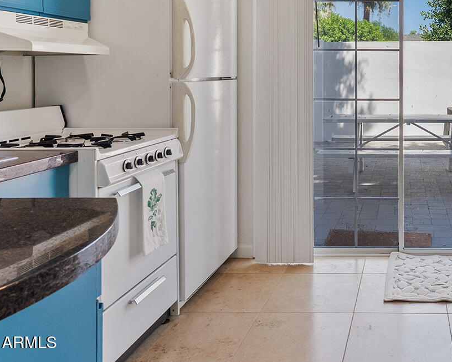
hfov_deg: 46.8
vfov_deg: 40.5
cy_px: 72
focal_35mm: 35
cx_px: 402
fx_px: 468
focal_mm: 19
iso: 100
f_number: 8
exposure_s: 1/6
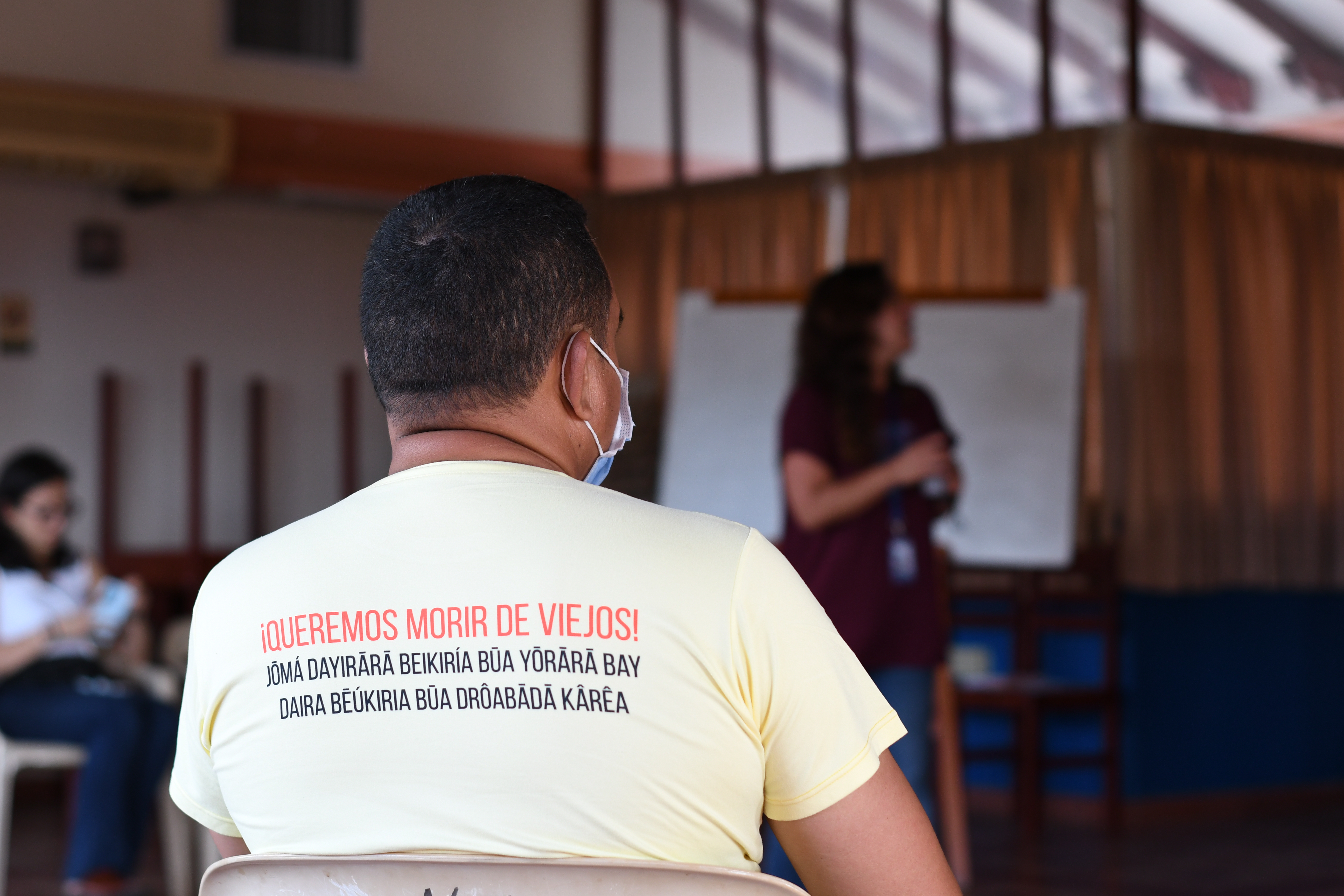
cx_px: 672
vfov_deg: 18.2
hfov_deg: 27.0
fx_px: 2800
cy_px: 448
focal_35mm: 75
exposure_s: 1/160
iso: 500
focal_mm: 50
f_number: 3.2
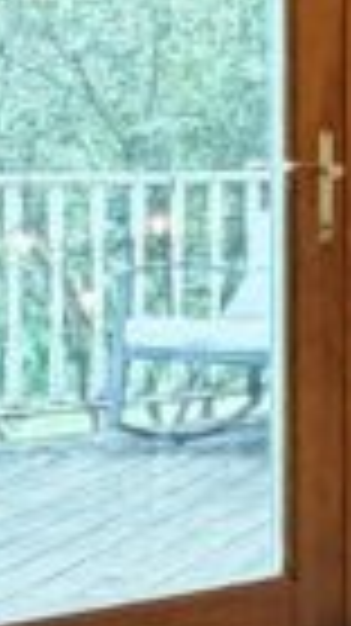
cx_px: 866
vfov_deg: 18.2
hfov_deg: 9.2
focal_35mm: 117
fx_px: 1939
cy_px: 158
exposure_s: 1/60
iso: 200
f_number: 2.2
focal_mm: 2.22
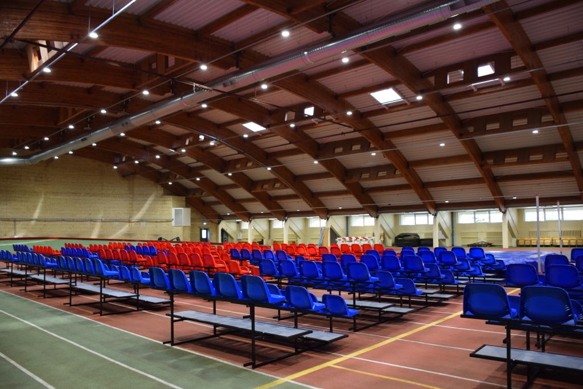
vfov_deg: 47.9
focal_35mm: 27
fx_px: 437
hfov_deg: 67.4
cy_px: 194
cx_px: 292
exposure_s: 1/60
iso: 640
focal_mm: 18
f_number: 4
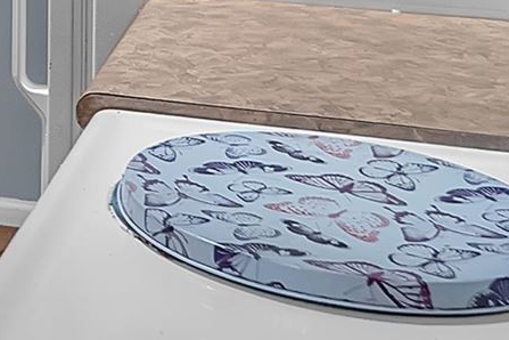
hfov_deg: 17.3
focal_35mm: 103
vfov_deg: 12.0
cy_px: -319
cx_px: -312
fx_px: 1456
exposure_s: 1/80
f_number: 4
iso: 500
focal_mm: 10
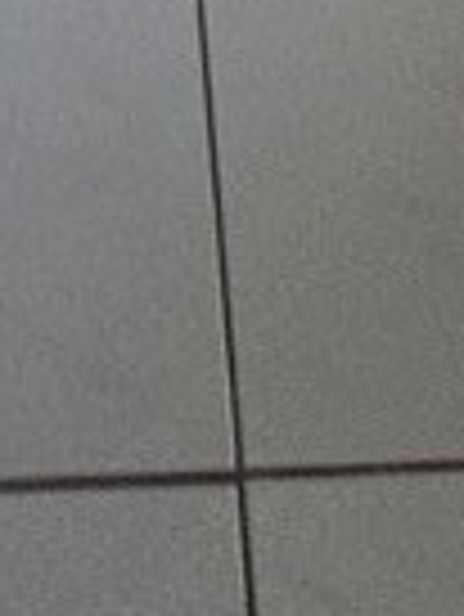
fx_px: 1731
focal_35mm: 97
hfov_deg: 15.2
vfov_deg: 10.2
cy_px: -1434
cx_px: 99
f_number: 2.2
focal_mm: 2.2
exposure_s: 1/60
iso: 400
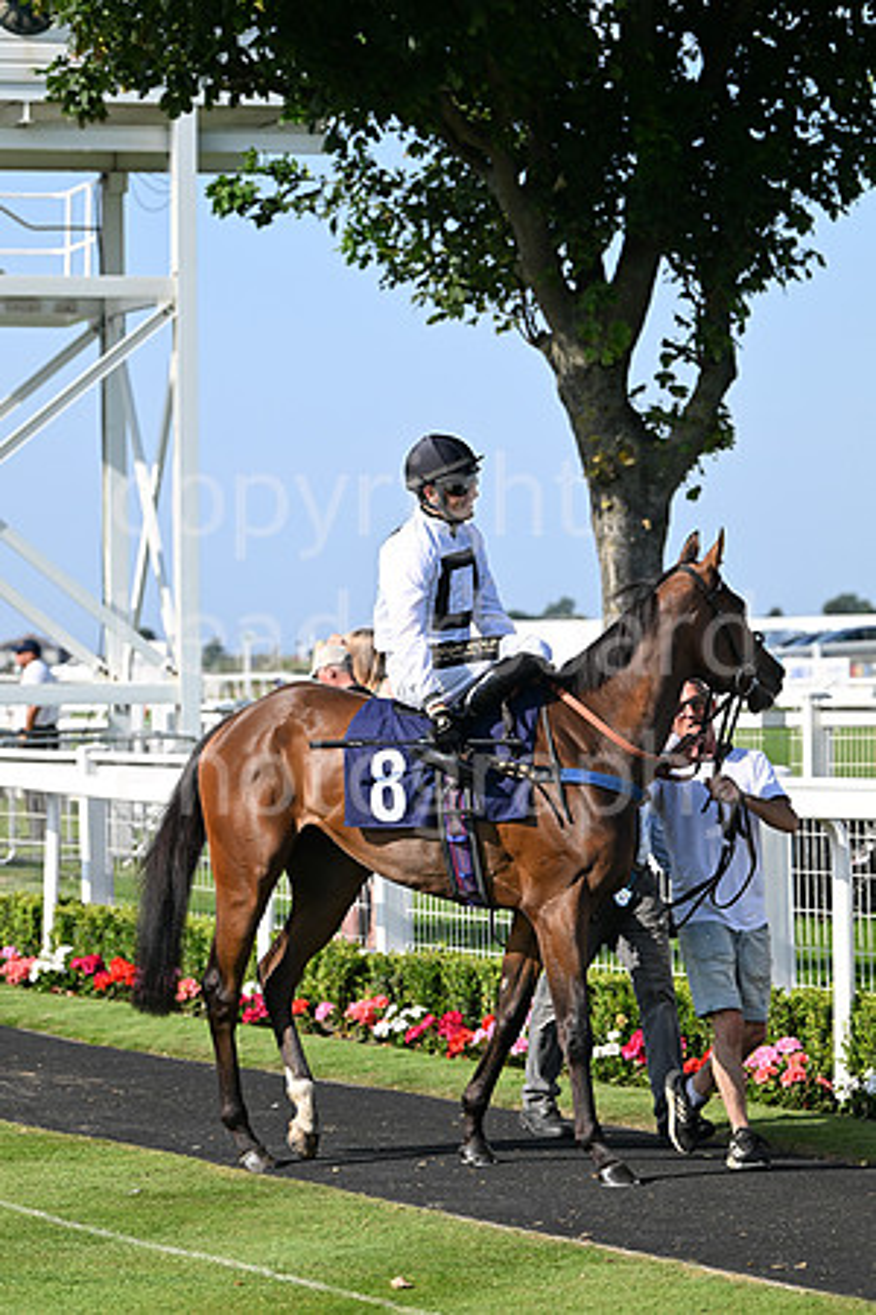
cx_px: 438
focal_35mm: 145
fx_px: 5292
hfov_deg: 9.5
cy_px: 658
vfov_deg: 14.2
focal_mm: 145
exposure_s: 1/2000
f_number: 5.6
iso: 400
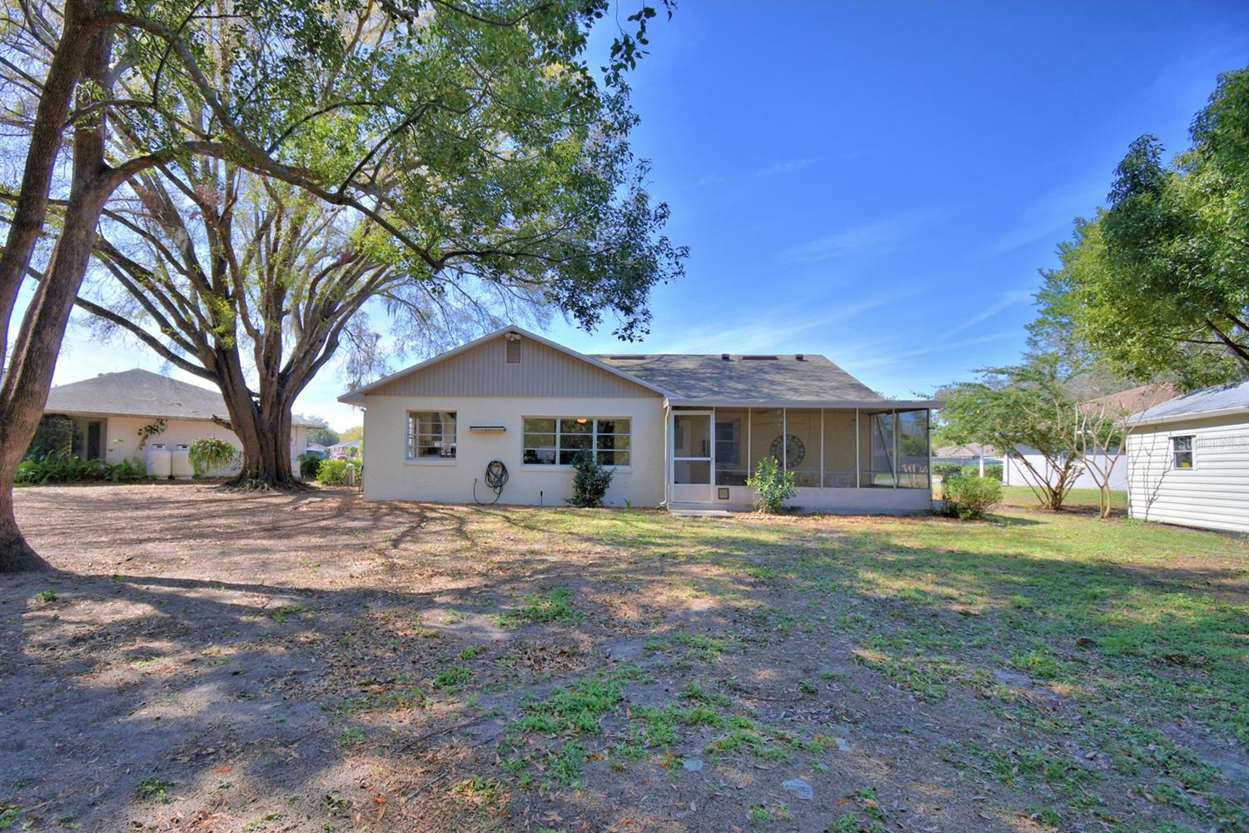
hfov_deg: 96.6
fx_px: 555
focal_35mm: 16
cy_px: 442
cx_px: 585
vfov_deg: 73.7
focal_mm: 10
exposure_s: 1/500
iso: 100
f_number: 4.5
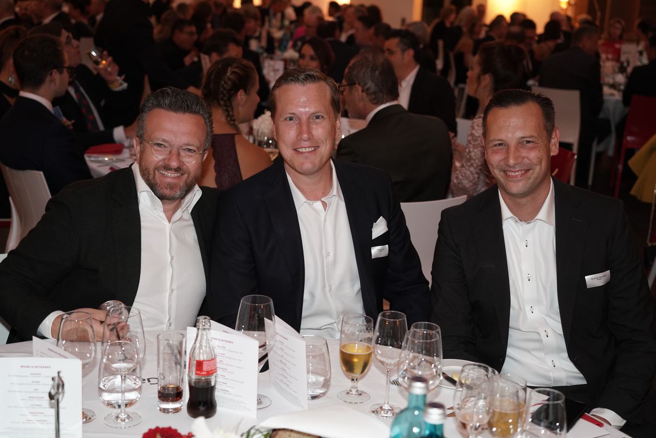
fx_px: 929
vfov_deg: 26.5
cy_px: 219
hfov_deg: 38.9
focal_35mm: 51
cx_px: 328
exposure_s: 1/50
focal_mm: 51
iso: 1600
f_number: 4.5
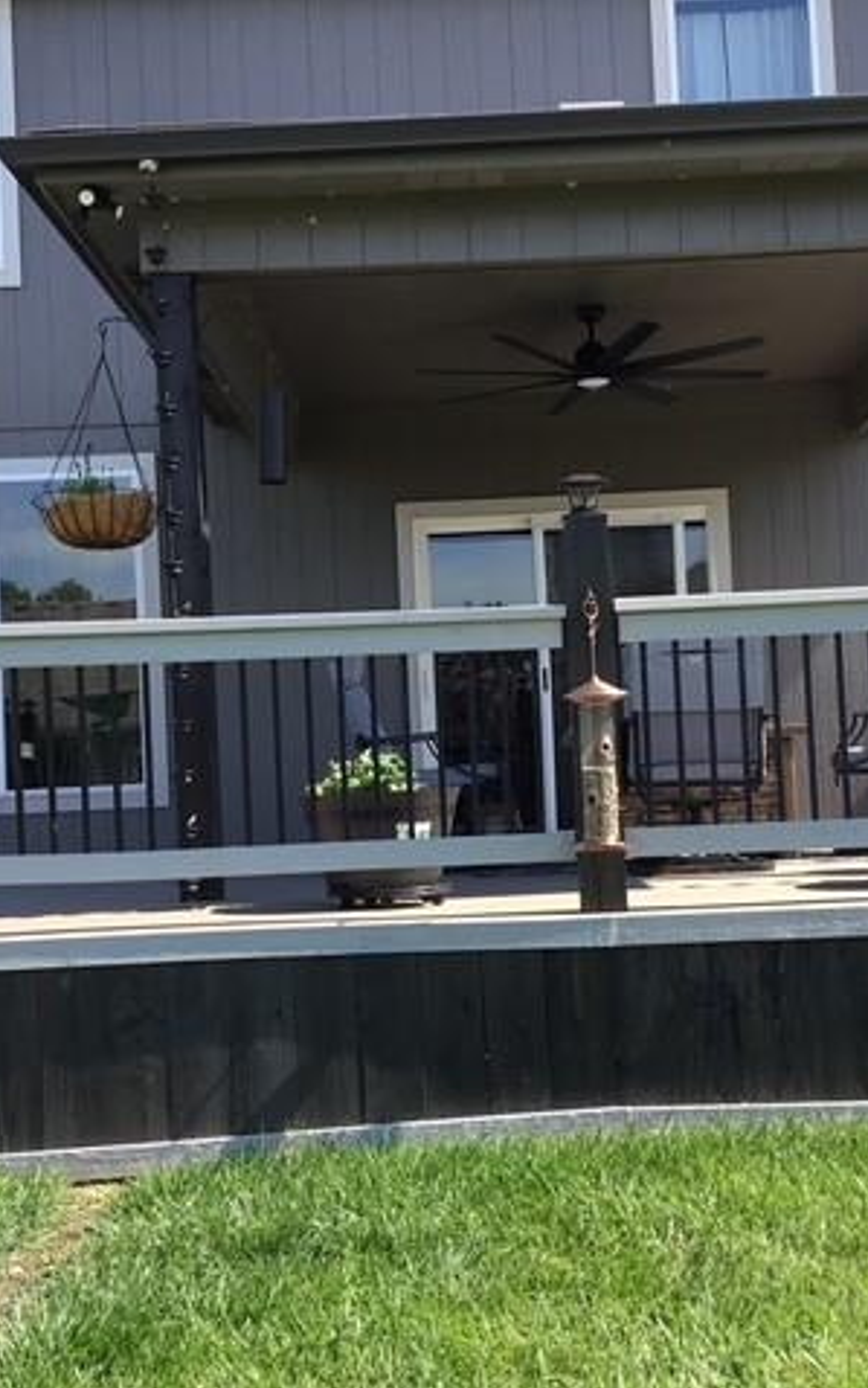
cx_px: 485
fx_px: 1664
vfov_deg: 45.3
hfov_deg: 29.2
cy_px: 694
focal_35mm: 44
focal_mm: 3.3
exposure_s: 1/335
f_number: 2.4
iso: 25
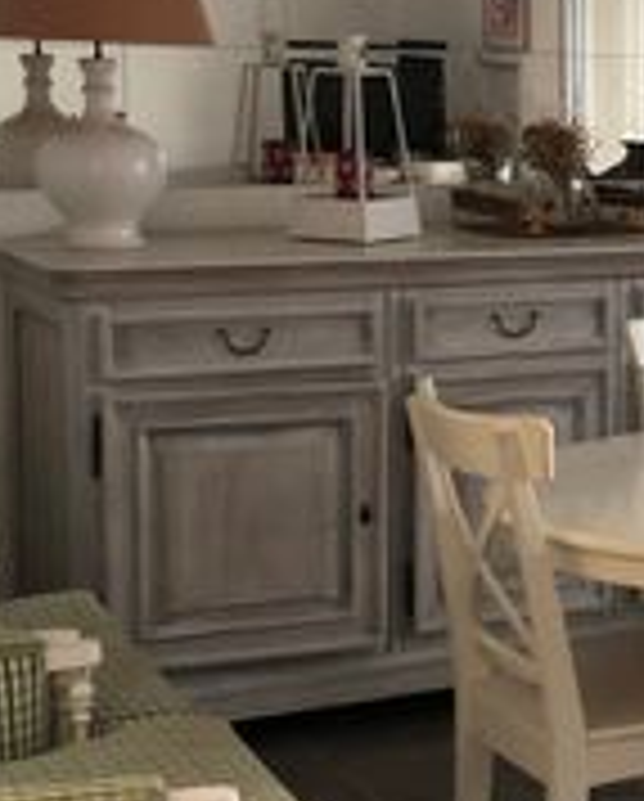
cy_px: 333
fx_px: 2186
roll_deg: -1.1
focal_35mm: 92
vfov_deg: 20.8
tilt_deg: -7.8
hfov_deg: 15.9
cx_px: 824
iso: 40
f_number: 1.8
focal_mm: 4
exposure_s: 1/15
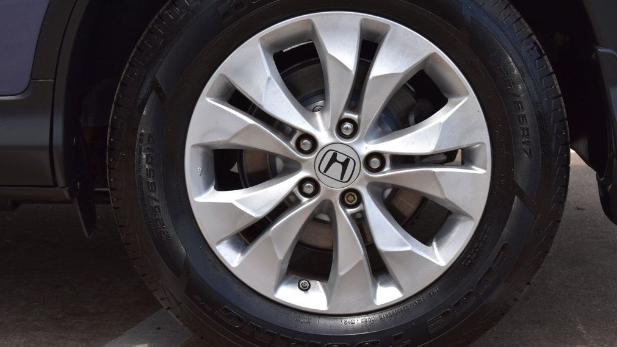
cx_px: 311
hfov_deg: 24.3
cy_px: 158
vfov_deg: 13.8
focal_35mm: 88
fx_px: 1432
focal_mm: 55
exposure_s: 1/400
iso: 400
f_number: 11
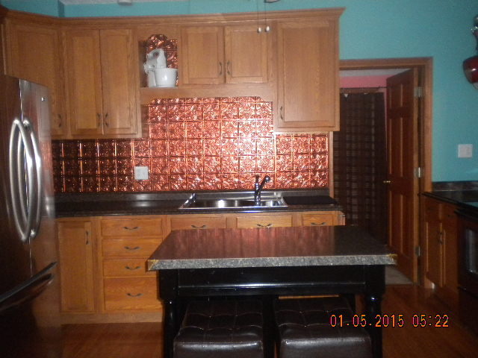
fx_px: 483
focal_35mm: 35
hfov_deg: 52.6
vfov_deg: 40.7
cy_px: 179
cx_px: 239
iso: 592
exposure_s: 1/30
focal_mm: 6.3
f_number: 3.1
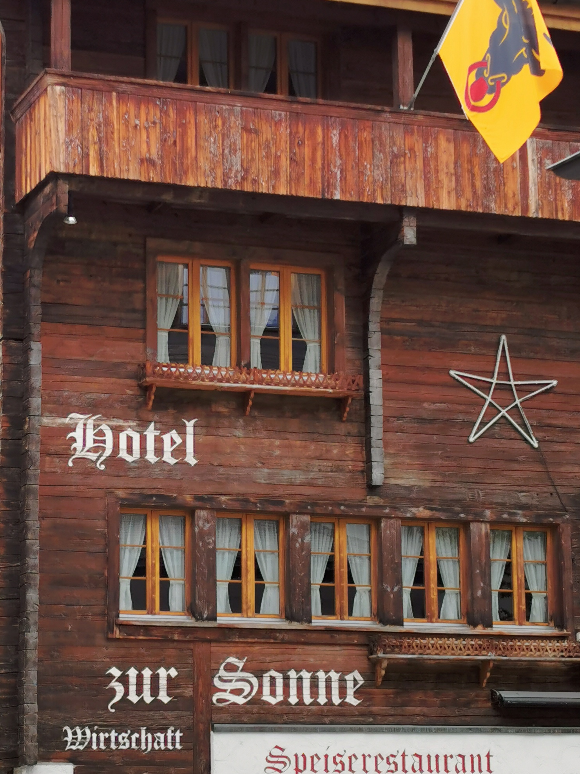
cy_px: 434
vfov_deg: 20.0
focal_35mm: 98
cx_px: 171
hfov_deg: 15.0
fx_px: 2189
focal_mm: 5.56
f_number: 1.6
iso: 50
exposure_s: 1/1412
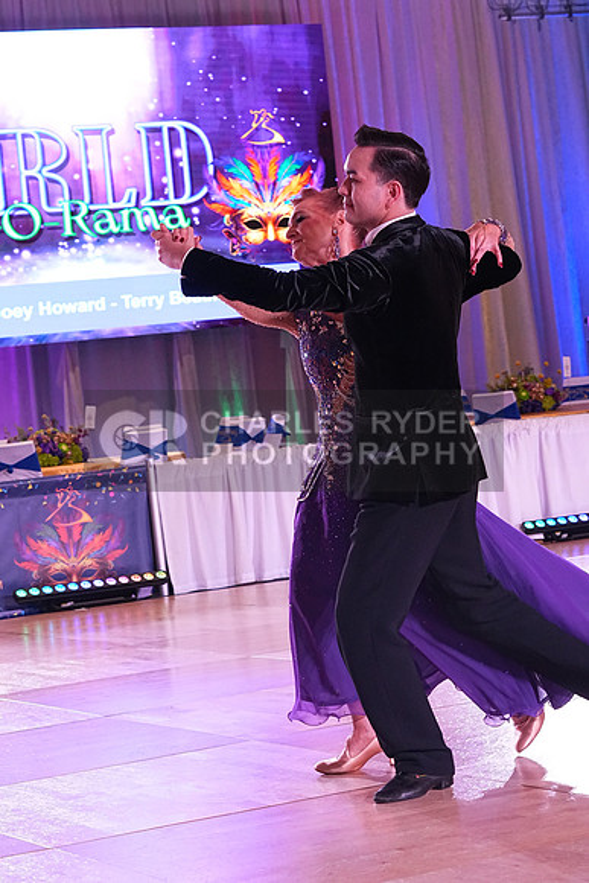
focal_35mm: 103
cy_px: 442
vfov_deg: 19.8
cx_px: 294
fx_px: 2526
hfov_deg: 13.3
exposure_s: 1/250
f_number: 6.3
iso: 3200
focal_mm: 69
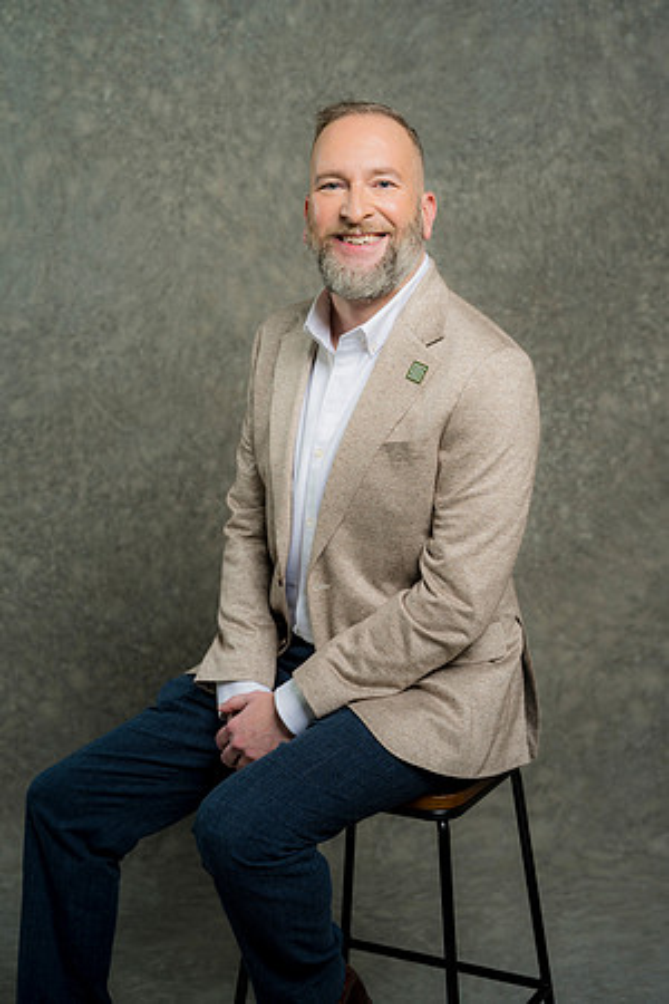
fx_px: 1533
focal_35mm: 55
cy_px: 502
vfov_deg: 36.2
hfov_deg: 24.6
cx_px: 334
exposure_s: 1/160
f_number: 4
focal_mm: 55
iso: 125
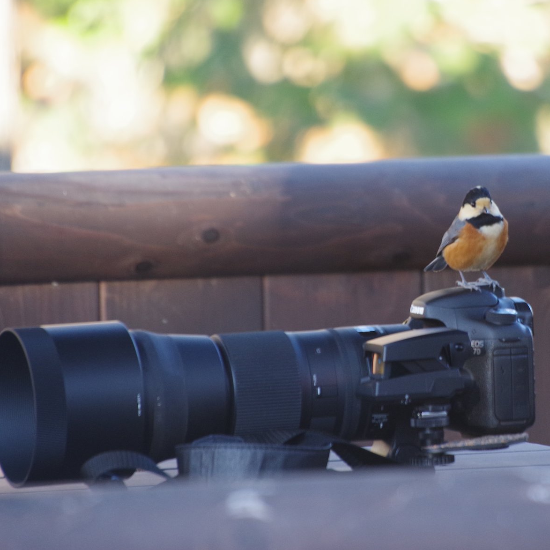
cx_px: 449
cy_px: 234
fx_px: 11990
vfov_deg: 2.6
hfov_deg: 2.6
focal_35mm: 667
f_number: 5.6
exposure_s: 1/60
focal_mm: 300
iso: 800
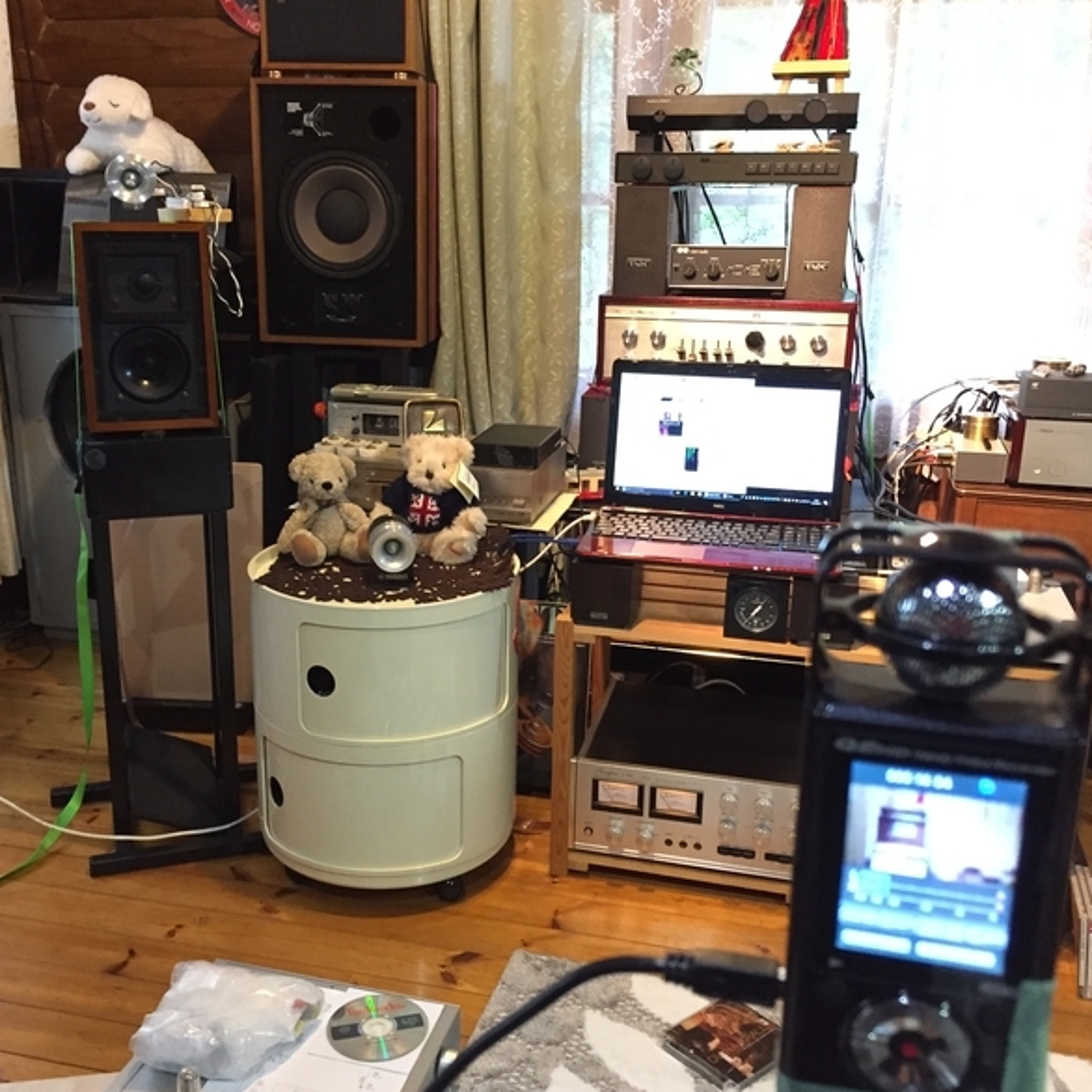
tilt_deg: -15.7
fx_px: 1249
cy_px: 540
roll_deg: -1.4
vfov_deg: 47.2
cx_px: 485
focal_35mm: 35
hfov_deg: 47.1
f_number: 2.2
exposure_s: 1/15
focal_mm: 4.15
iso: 250
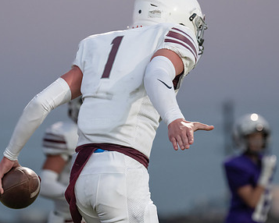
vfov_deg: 6.2
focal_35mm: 249
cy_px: 117
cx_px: 131
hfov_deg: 7.8
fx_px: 2057
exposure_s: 1/1250
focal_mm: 149
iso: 3200
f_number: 2.8
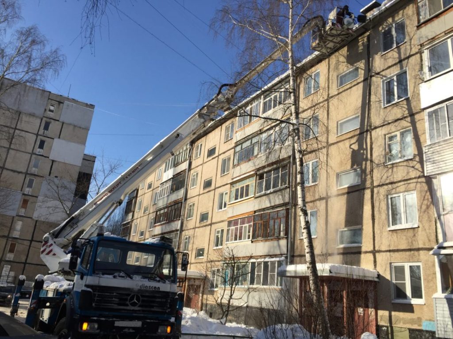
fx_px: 380
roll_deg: -5.4
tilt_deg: +19.9
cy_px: 170
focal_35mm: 29
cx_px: 226
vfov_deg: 48.2
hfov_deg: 61.7
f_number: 2.2
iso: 32
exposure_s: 1/1980
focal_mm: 4.15
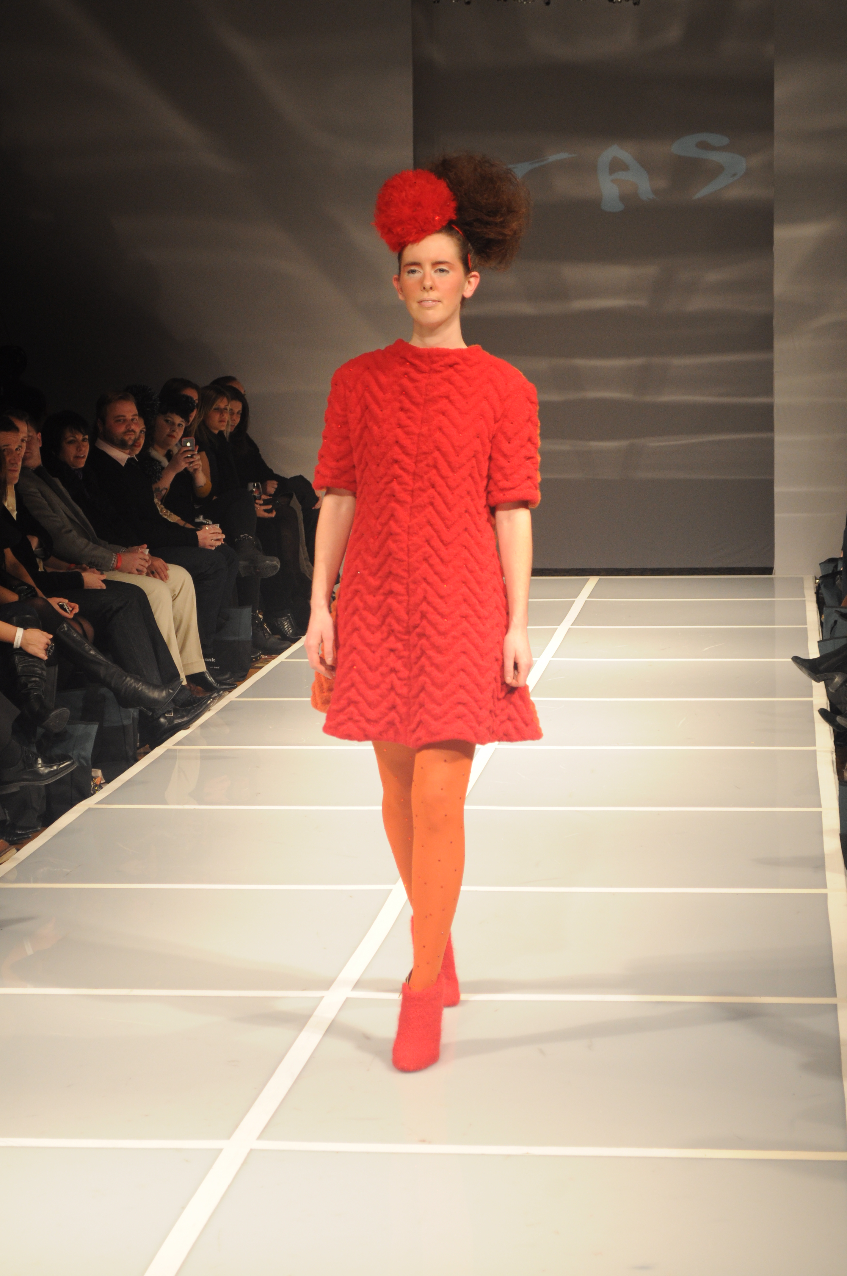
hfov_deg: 16.5
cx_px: 424
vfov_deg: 24.6
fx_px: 2919
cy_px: 638
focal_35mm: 82
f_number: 5.6
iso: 640
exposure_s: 1/125
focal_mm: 55
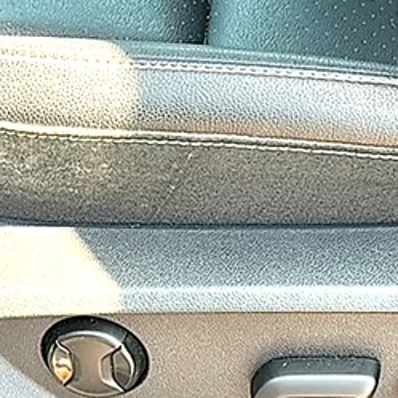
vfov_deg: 17.0
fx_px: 1327
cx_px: 299
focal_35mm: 102
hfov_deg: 17.0
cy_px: 252
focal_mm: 6.86
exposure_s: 1/156
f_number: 1.78
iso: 100
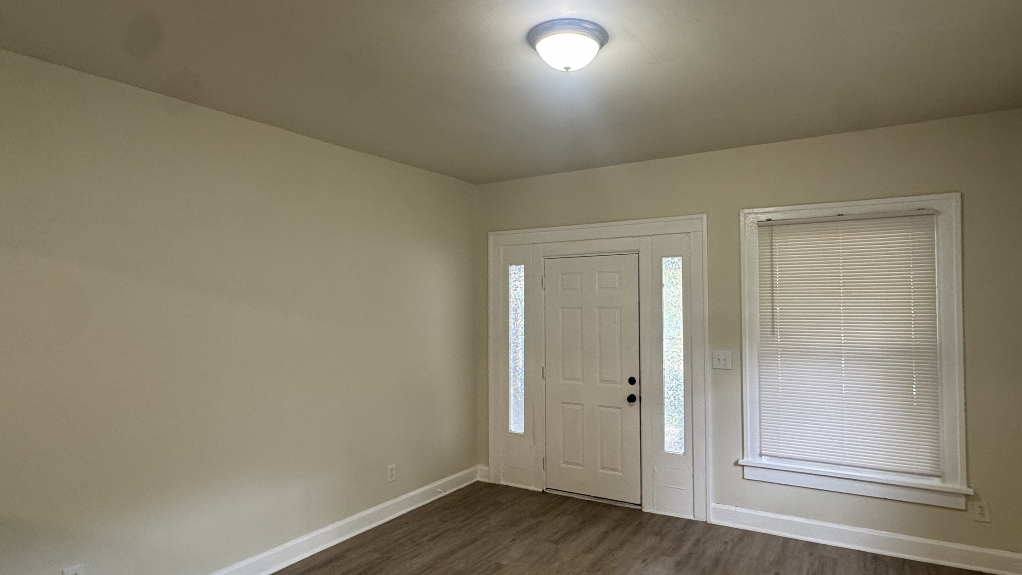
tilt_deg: +0.5
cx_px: 573
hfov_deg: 83.5
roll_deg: +0.5
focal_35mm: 21
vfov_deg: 53.6
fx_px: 569
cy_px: 294
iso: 200
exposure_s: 1/60
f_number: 2.2
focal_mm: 2.22
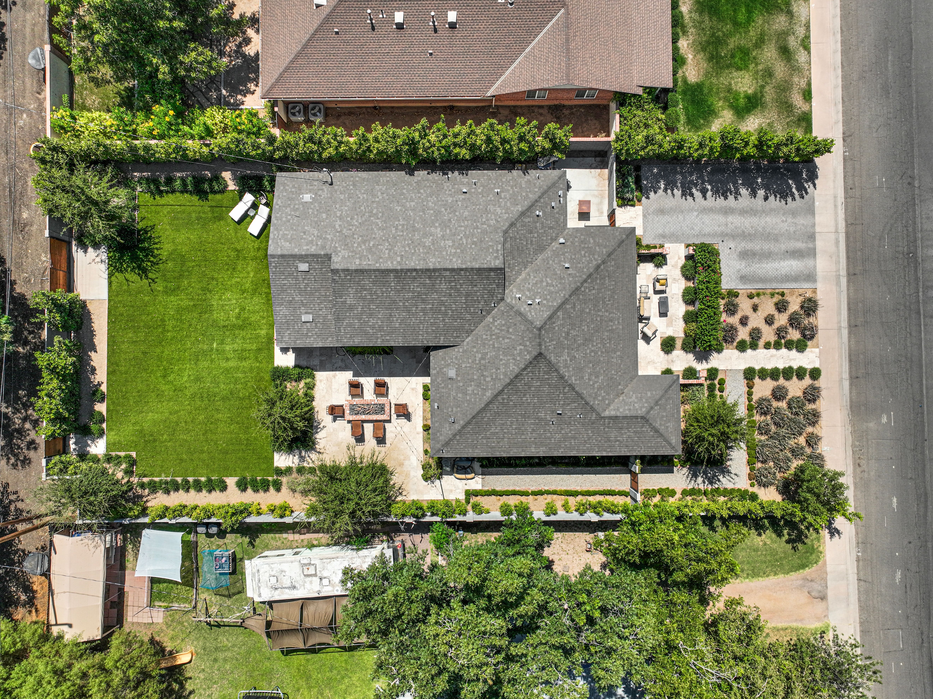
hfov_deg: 71.6
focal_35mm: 24
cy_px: 350
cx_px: 466
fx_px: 647
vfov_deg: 56.8
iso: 140
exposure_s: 1/2000
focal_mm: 12.29
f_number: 2.8
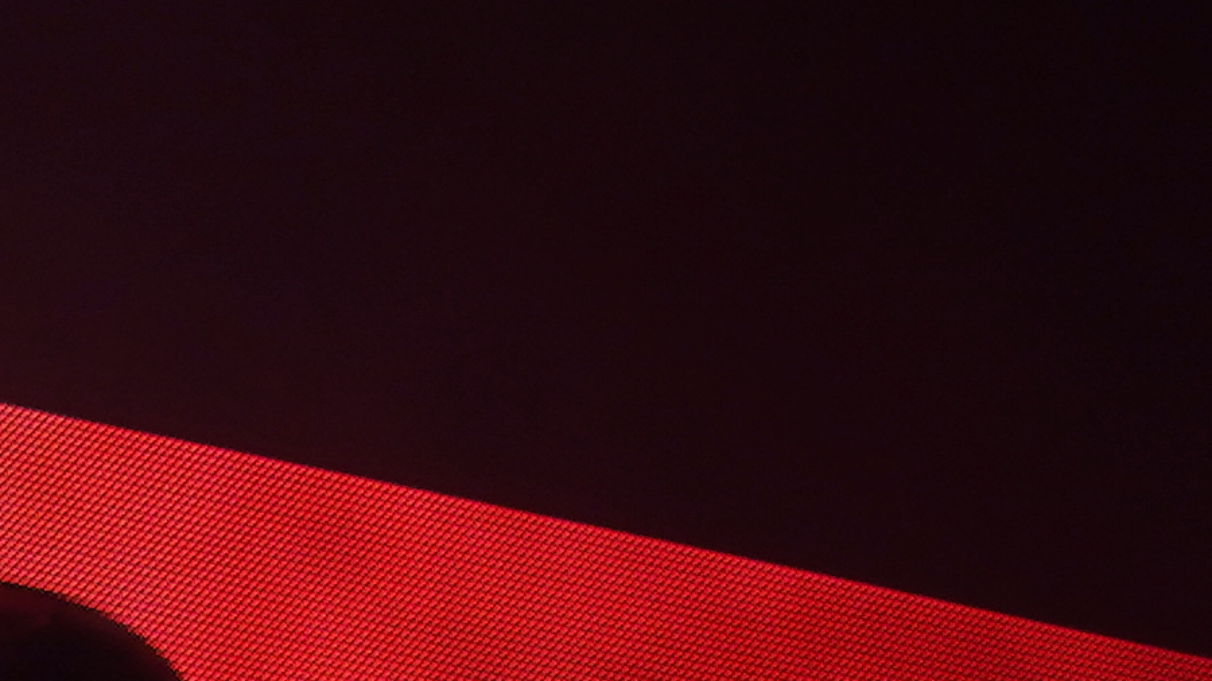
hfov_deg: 2.9
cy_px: 2499
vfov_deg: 1.6
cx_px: -553
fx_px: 23554
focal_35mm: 733
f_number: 4.5
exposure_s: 1/160
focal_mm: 105
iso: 100
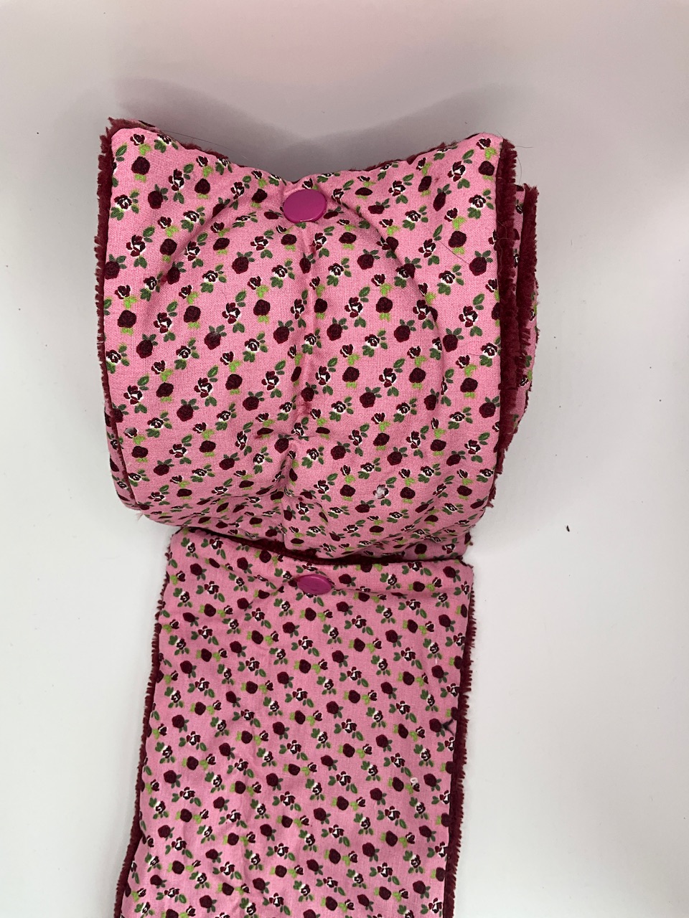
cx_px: 344
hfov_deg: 48.2
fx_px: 770
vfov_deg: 61.7
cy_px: 459
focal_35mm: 29
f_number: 1.8
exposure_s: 1/218
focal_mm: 3
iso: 20
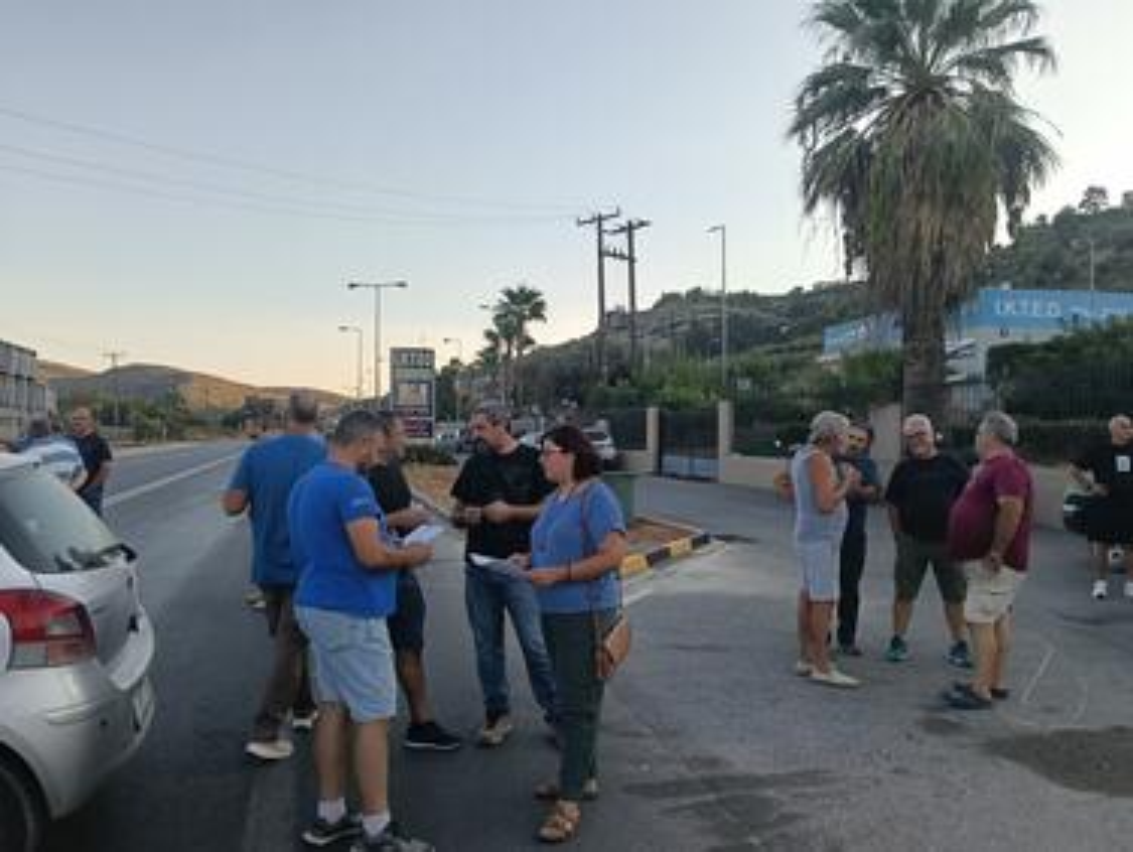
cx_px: 566
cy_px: 426
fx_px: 885
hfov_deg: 65.3
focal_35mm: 27
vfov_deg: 51.4
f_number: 1.8
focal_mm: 3.98
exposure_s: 1/196
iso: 50
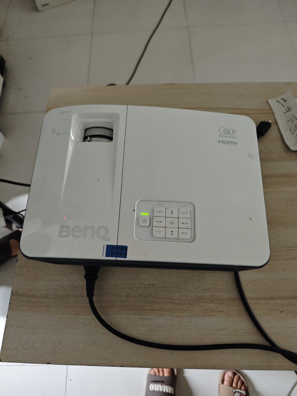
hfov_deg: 58.9
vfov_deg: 73.9
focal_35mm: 23
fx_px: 263
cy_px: 198
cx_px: 148
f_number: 1.6
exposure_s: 1/33.3
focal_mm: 6.55
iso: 640
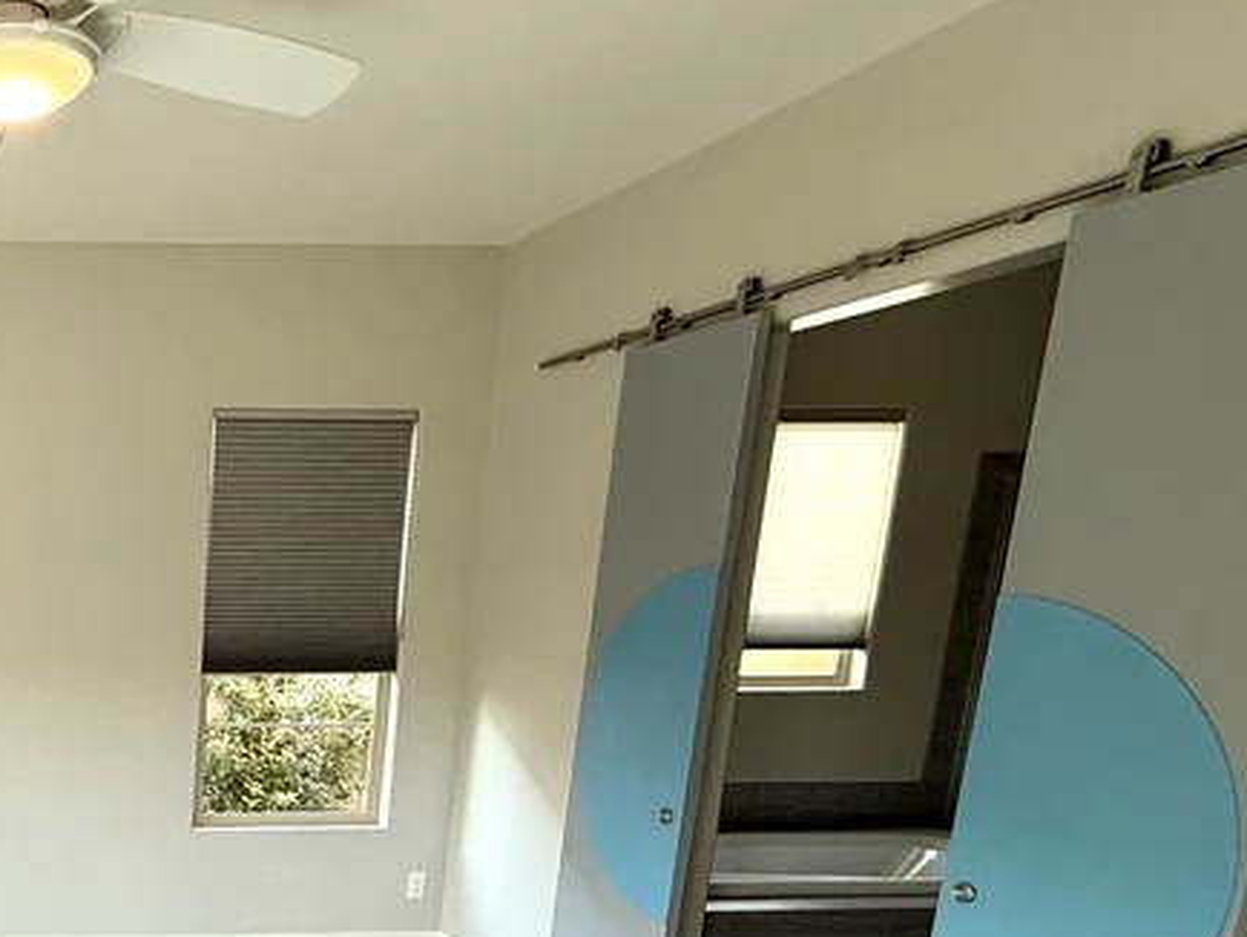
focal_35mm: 33
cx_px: -109
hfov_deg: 43.5
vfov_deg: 39.9
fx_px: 1189
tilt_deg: -11.2
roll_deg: +0.0
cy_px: 839
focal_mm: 2.22
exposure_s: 1/99
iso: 80
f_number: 2.2
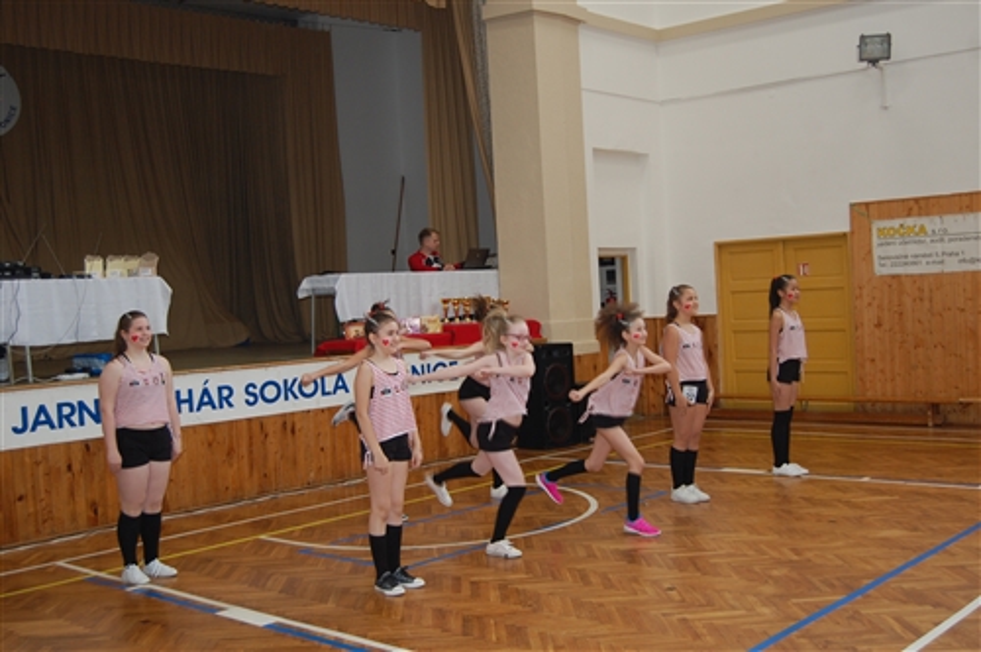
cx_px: 490
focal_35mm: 39
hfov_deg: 49.6
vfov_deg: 34.1
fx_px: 1061
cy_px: 326
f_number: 4.2
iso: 400
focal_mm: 26
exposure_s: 1/60
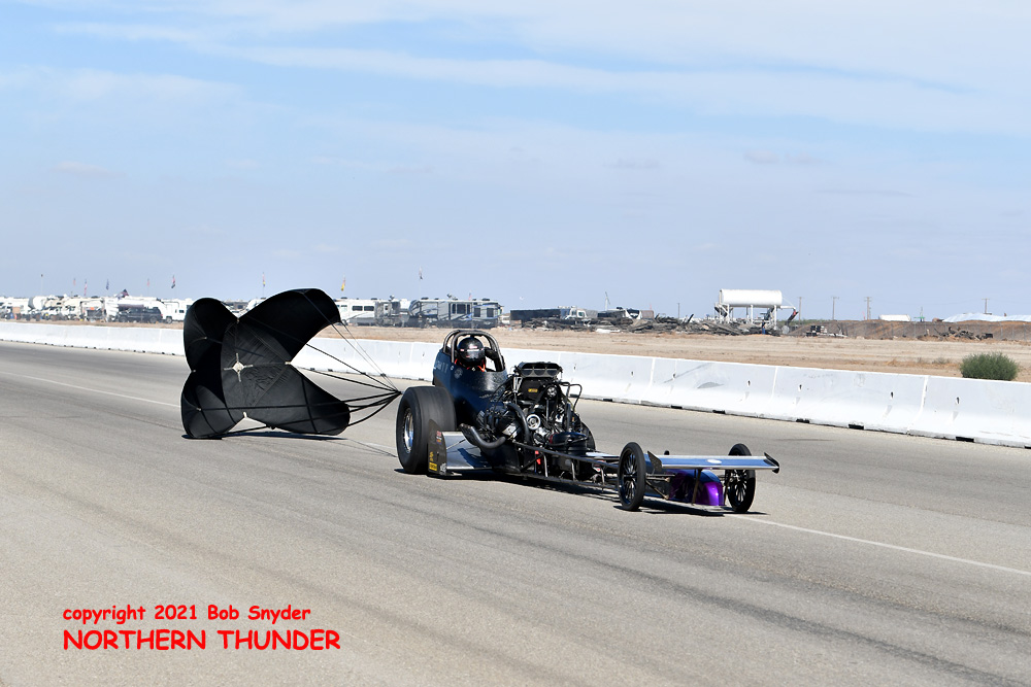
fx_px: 3007
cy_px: 344
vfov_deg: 13.0
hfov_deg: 19.5
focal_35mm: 105
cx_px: 516
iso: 160
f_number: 5.6
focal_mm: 70
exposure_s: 1/1250
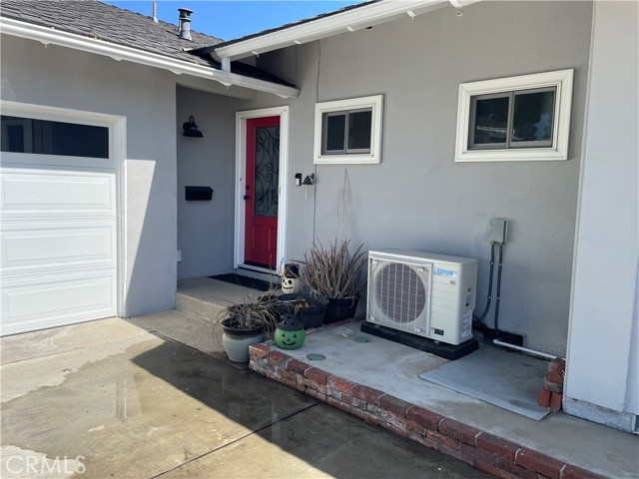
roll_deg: -1.7
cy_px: 240
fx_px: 480
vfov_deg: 53.1
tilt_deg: -4.8
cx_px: 320
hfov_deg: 67.3
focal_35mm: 26
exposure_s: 1/2212
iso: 50
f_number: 1.6
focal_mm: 4.2
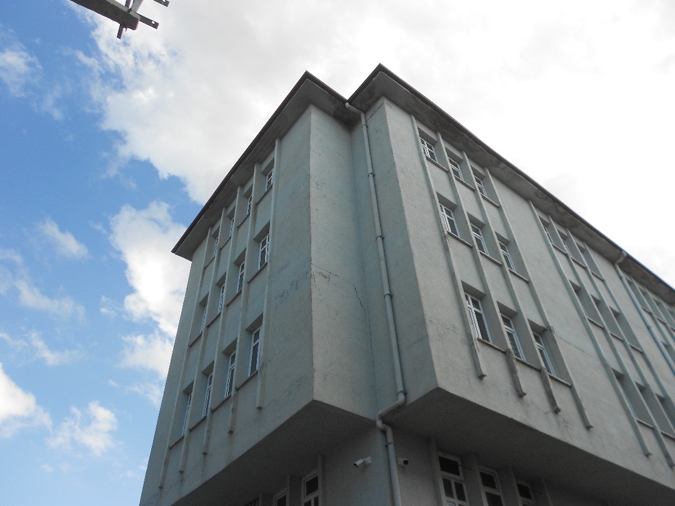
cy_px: 253
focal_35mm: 26
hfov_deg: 67.3
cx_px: 338
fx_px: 507
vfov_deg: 53.1
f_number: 3.2
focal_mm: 4.6
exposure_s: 1/640
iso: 80
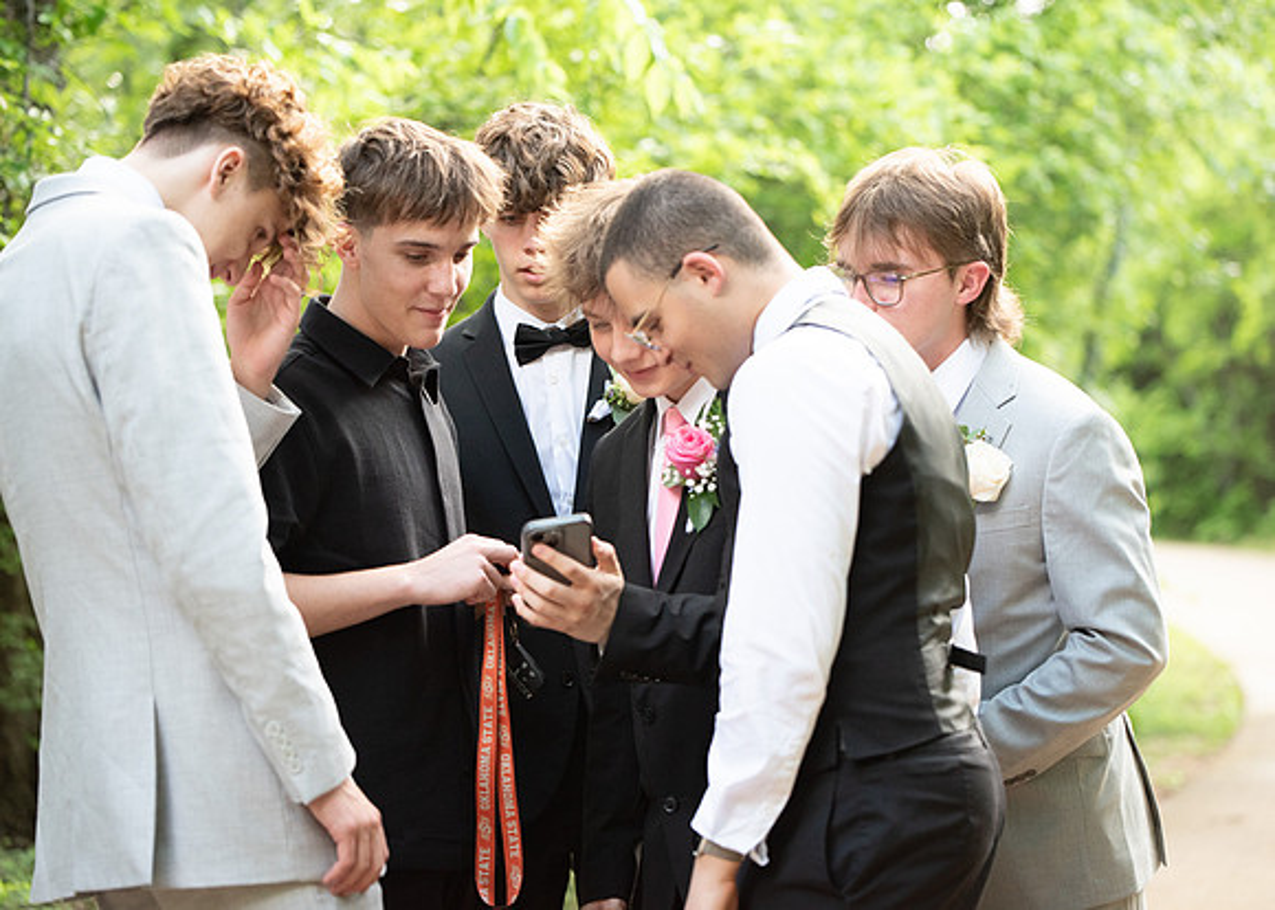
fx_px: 3601
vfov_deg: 14.4
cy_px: 455
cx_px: 638
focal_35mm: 99
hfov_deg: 20.1
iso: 800
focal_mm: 95
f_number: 2.8
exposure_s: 1/1000
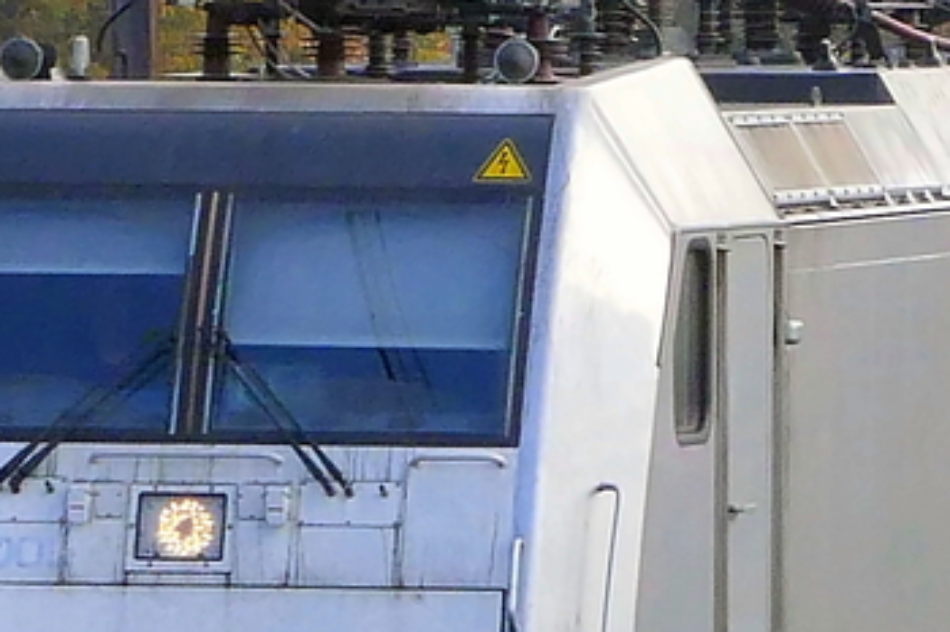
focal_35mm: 361
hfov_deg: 5.7
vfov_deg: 3.8
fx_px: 9521
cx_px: 888
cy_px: 108
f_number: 6.3
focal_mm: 28.9
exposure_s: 1/800
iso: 1000
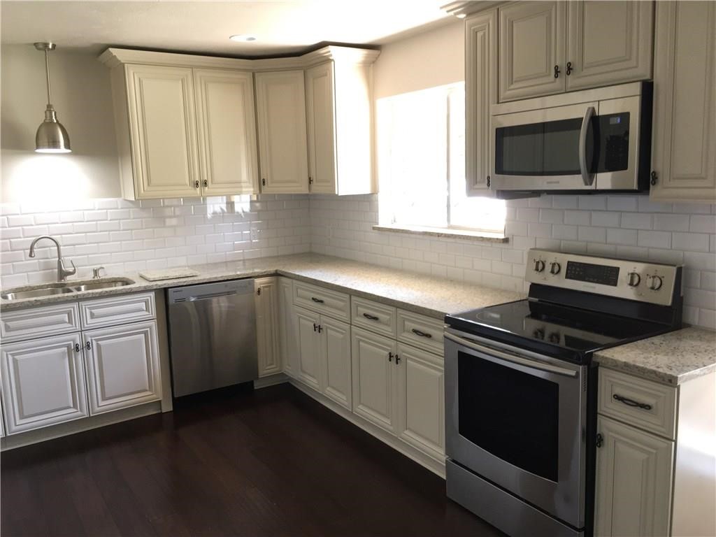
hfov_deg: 61.7
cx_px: 358
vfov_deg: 48.2
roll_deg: +2.5
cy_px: 268
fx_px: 600
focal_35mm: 29
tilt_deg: -7.8
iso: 80
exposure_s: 1/30
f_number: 2.2
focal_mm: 4.15
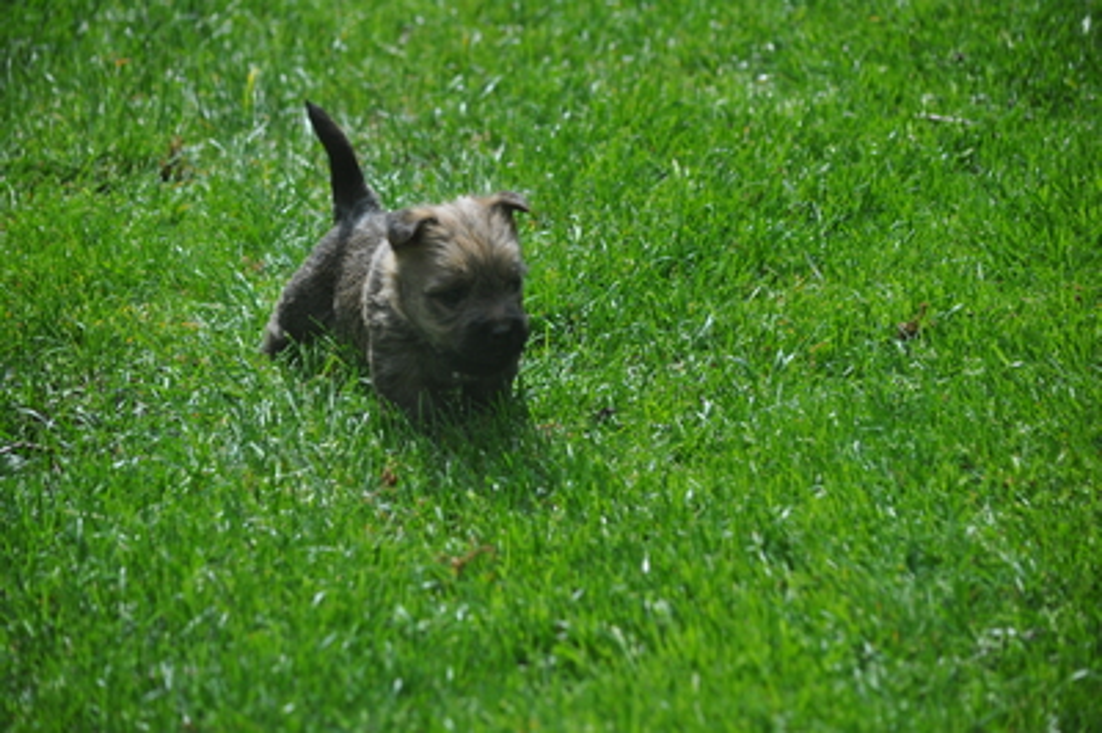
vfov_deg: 7.3
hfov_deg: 11.0
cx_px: 551
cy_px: 366
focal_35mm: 188
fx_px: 5735
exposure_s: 1/1000
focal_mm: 125
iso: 500
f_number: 4.8
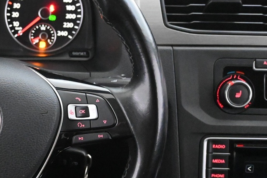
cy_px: 104
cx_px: -29
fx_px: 557
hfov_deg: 25.0
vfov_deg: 18.1
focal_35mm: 75
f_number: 4
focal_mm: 21
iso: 10000
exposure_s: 1/30
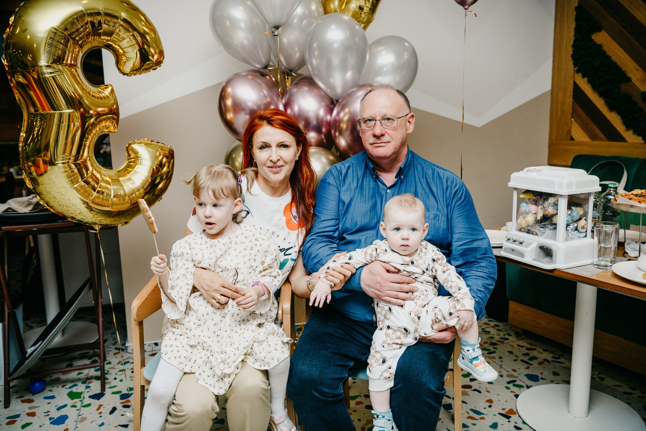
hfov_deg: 60.3
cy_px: 216
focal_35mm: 31
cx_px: 323
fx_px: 556
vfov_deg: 42.3
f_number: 3.5
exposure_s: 1/160
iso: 125
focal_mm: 31
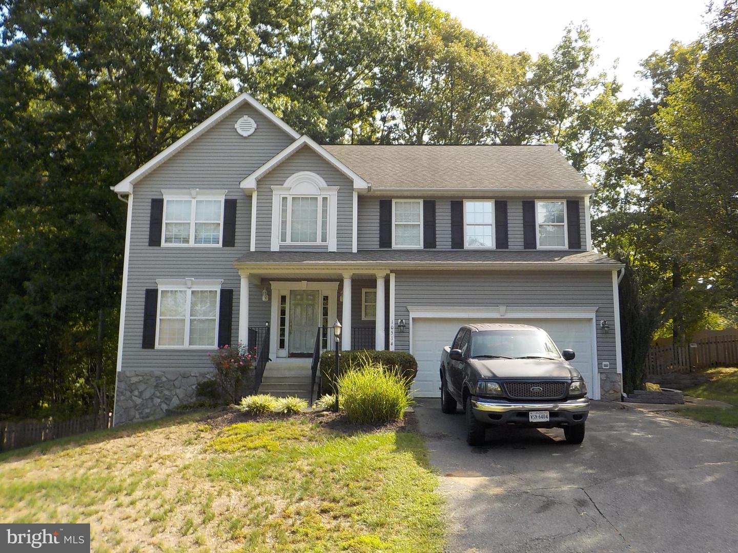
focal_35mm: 30
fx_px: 640
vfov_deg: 46.8
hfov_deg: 60.0
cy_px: 276
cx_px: 369
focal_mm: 4.1
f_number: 3.3
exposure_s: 1/320
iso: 125
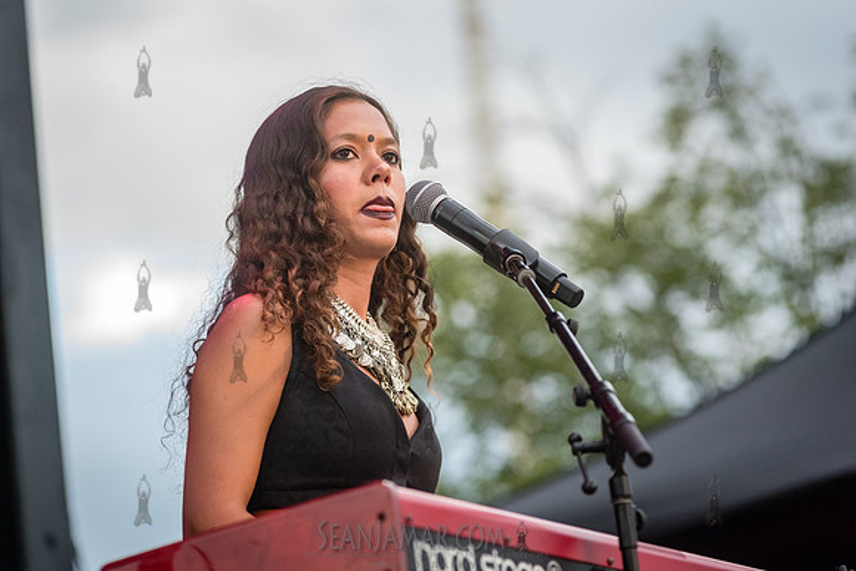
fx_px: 3917
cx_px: 428
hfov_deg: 12.5
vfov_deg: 8.3
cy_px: 286
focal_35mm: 165
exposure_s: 1/2000
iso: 3200
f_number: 4.5
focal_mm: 155
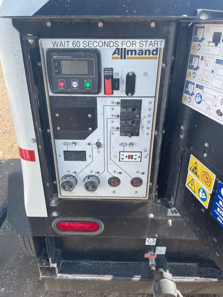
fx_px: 223
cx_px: 112
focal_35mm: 26
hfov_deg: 53.1
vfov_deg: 67.3
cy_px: 148
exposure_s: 1/764
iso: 32
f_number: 1.6
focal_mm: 4.2
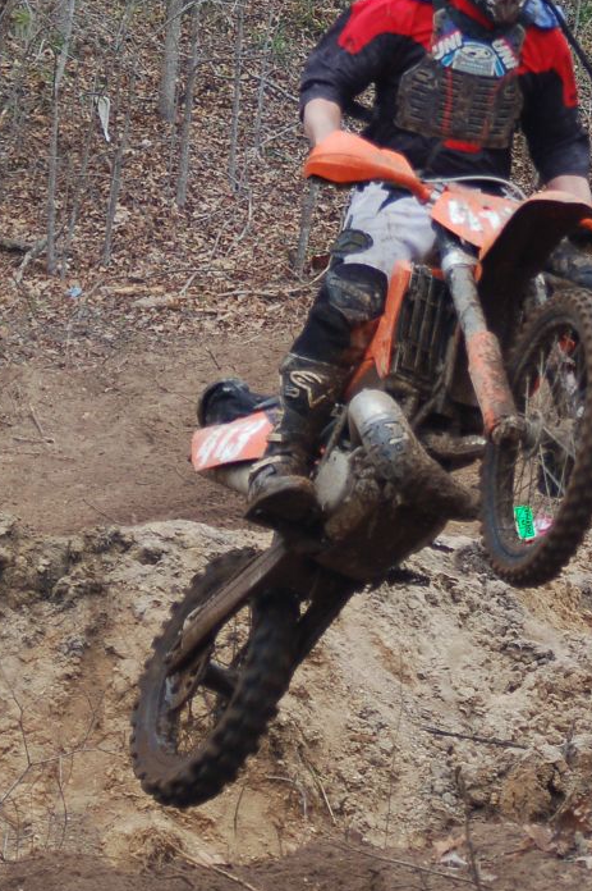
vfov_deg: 9.0
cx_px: 376
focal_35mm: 227
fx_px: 5607
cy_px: -27
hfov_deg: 6.0
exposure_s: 1/800
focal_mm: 70
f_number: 4.5
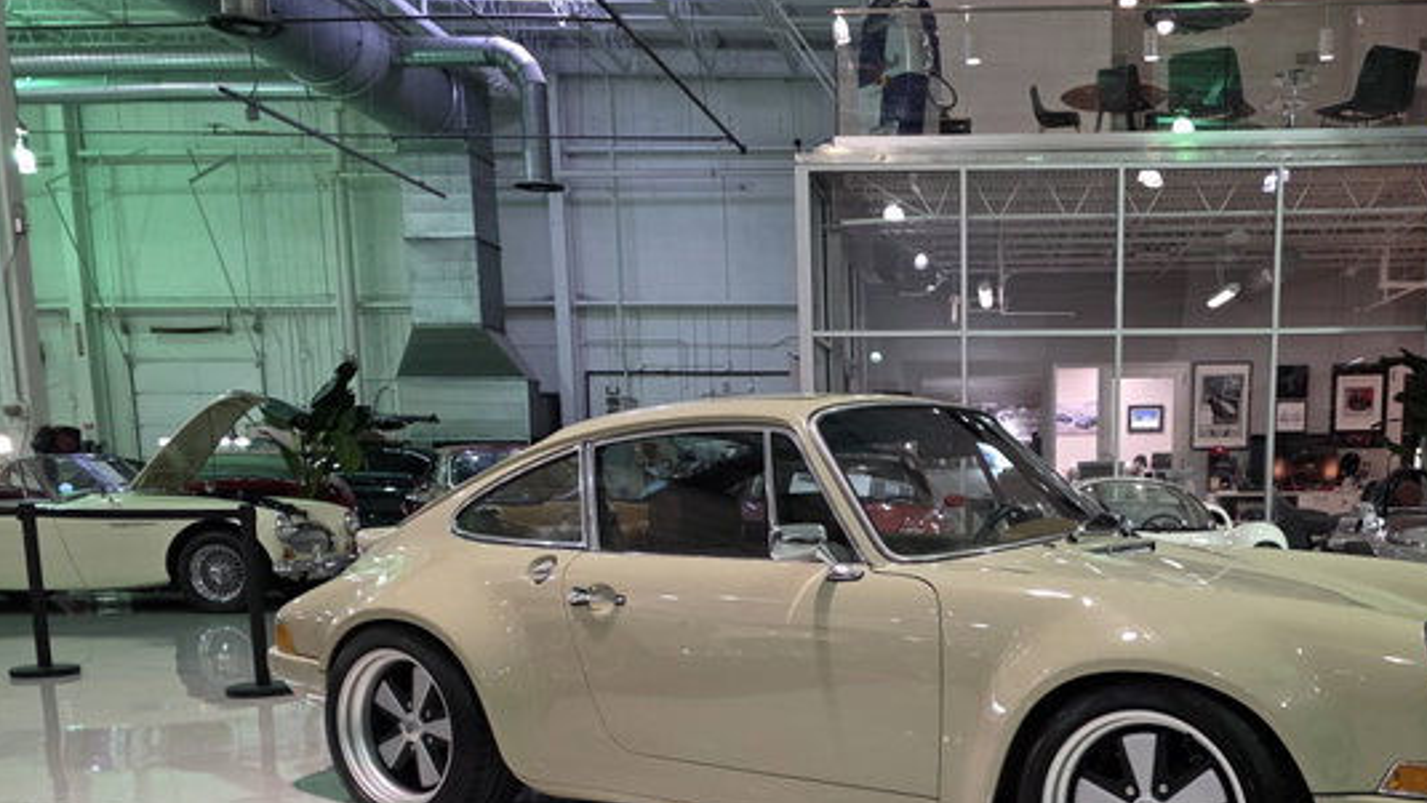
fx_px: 1362
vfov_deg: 31.4
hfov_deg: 53.9
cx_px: 976
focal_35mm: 36
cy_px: 710
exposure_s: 1/120
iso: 400
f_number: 1.7
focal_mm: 6.3
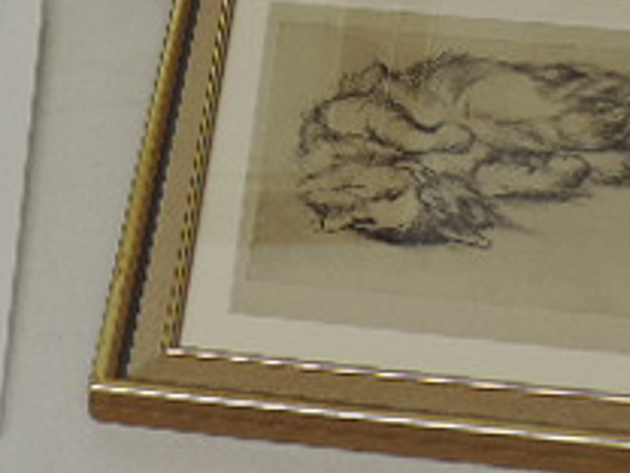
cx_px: 203
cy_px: -127
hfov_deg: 26.2
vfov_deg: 18.6
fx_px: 1347
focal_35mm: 74
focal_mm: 4.3
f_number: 3
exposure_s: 1/30
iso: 250
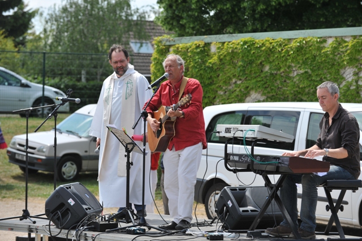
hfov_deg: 15.2
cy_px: 120
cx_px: 181
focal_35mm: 135
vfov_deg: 10.1
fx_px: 1357
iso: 200
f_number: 5.6
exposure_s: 1/640
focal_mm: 135
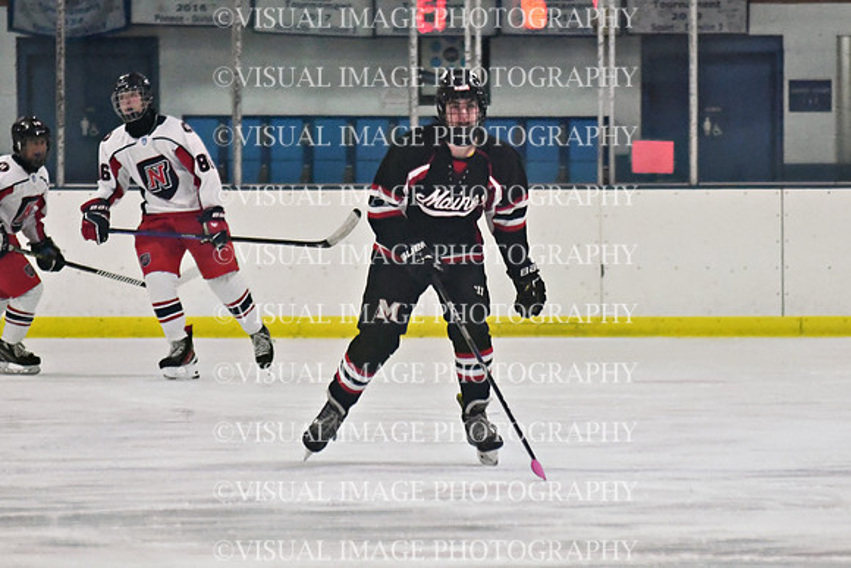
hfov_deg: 5.6
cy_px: 284
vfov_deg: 3.7
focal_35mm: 370
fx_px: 8748
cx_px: 426
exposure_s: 1/1600
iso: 6400
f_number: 2.8
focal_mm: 185
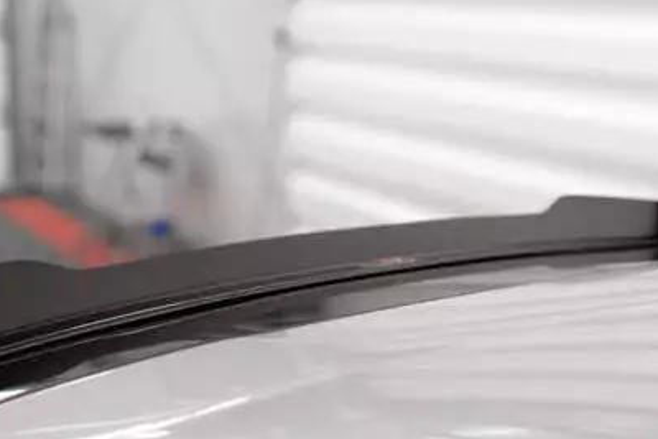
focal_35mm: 92
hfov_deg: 22.1
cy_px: 319
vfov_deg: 14.8
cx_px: 223
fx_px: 1682
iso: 1000
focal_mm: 35
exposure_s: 1/125
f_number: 2.5
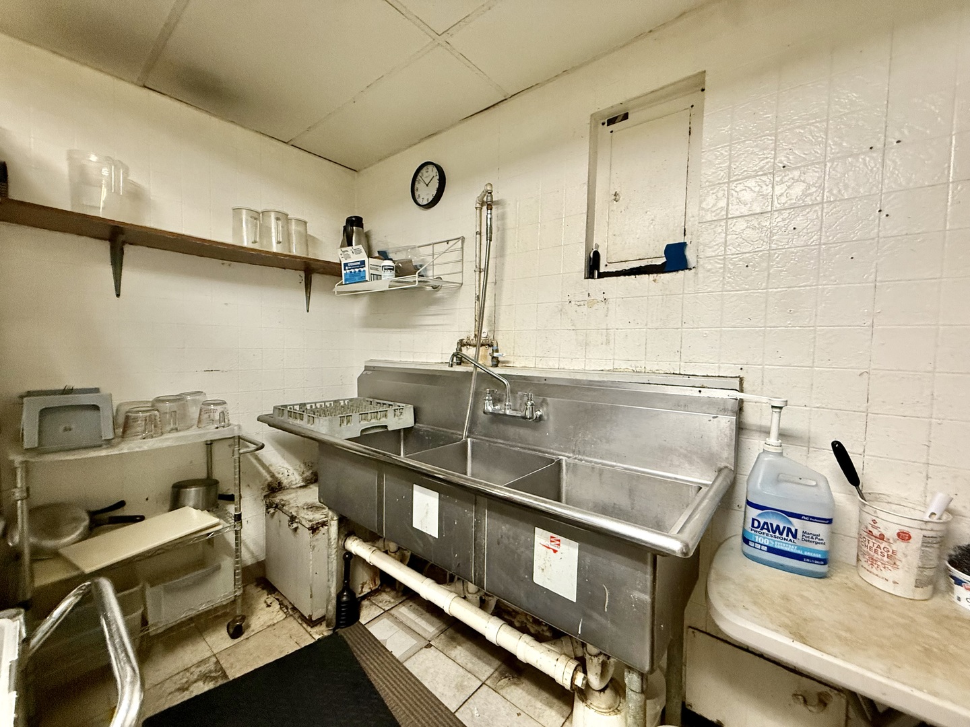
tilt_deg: -3.3
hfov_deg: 102.1
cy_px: 364
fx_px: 392
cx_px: 485
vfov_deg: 85.7
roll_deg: -1.3
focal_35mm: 14
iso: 500
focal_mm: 2.22
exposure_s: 1/60
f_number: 2.2
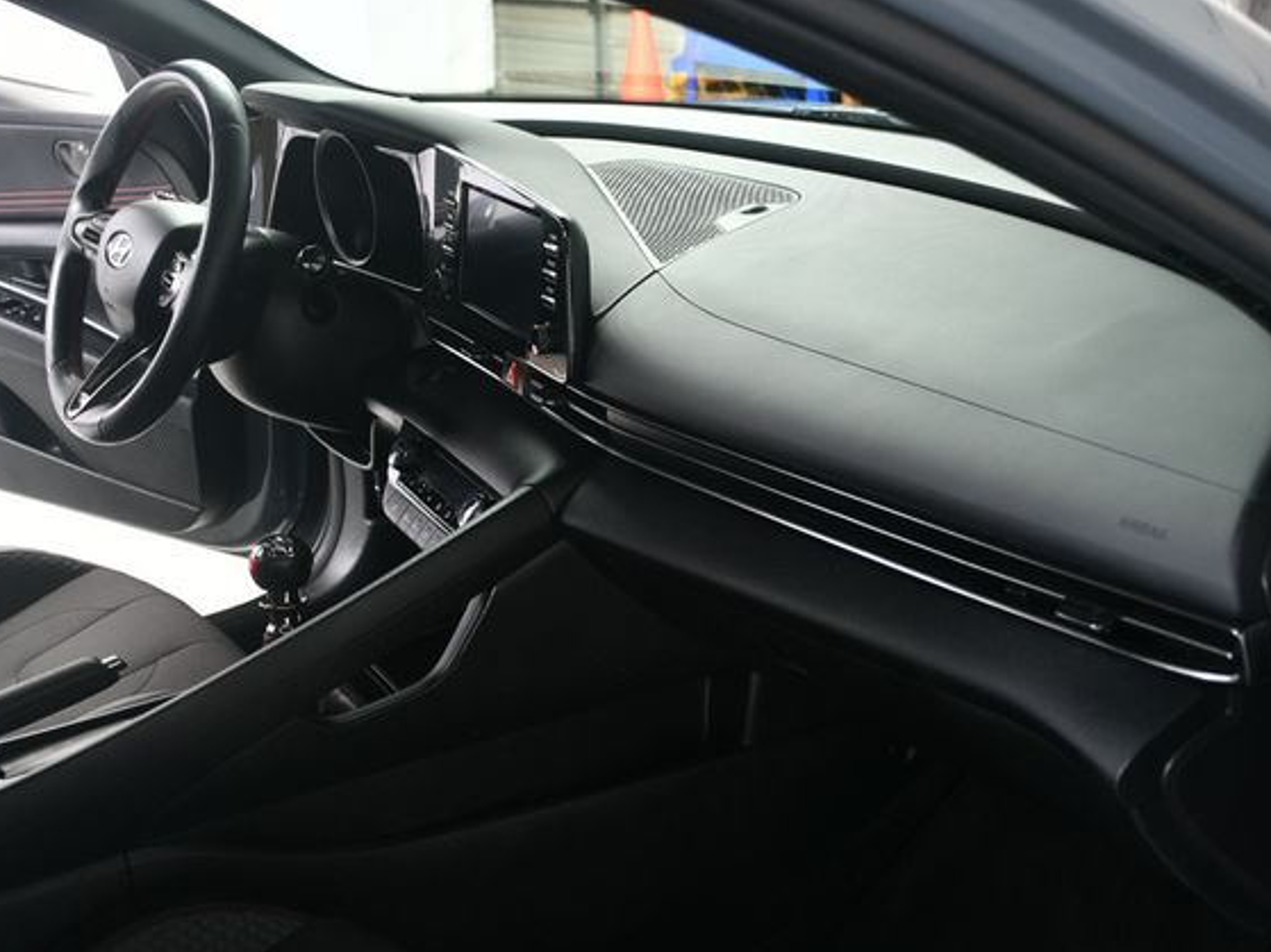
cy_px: 479
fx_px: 1615
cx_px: 625
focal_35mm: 44
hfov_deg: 43.0
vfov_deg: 32.9
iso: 100
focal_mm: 27
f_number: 4
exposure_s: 1/160
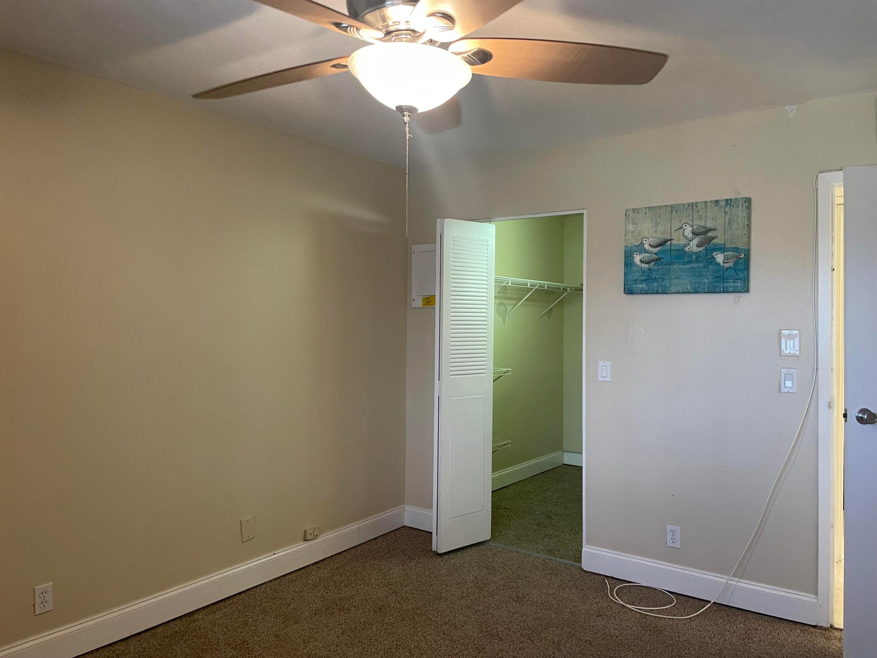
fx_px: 659
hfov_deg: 67.3
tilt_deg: -0.1
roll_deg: -0.3
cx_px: 438
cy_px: 329
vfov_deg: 53.1
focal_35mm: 26
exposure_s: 1/60
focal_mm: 4.2
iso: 200
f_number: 1.6
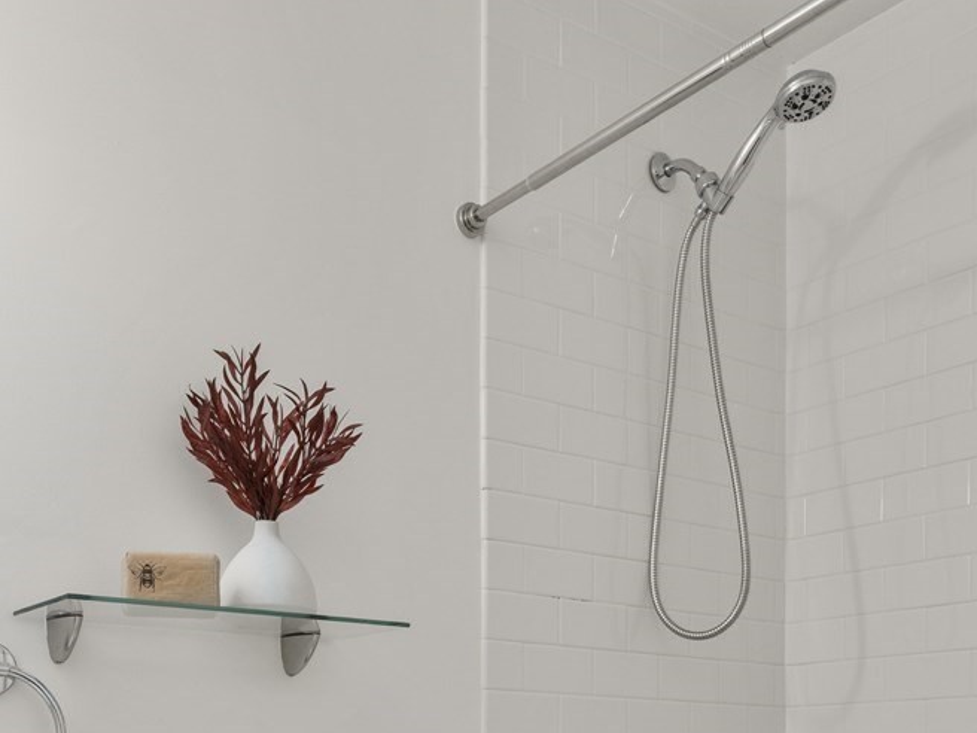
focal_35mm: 42
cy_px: 753
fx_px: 1185
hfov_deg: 44.3
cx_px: 346
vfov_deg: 31.4
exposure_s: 1/8
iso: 100
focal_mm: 14
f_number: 7.1
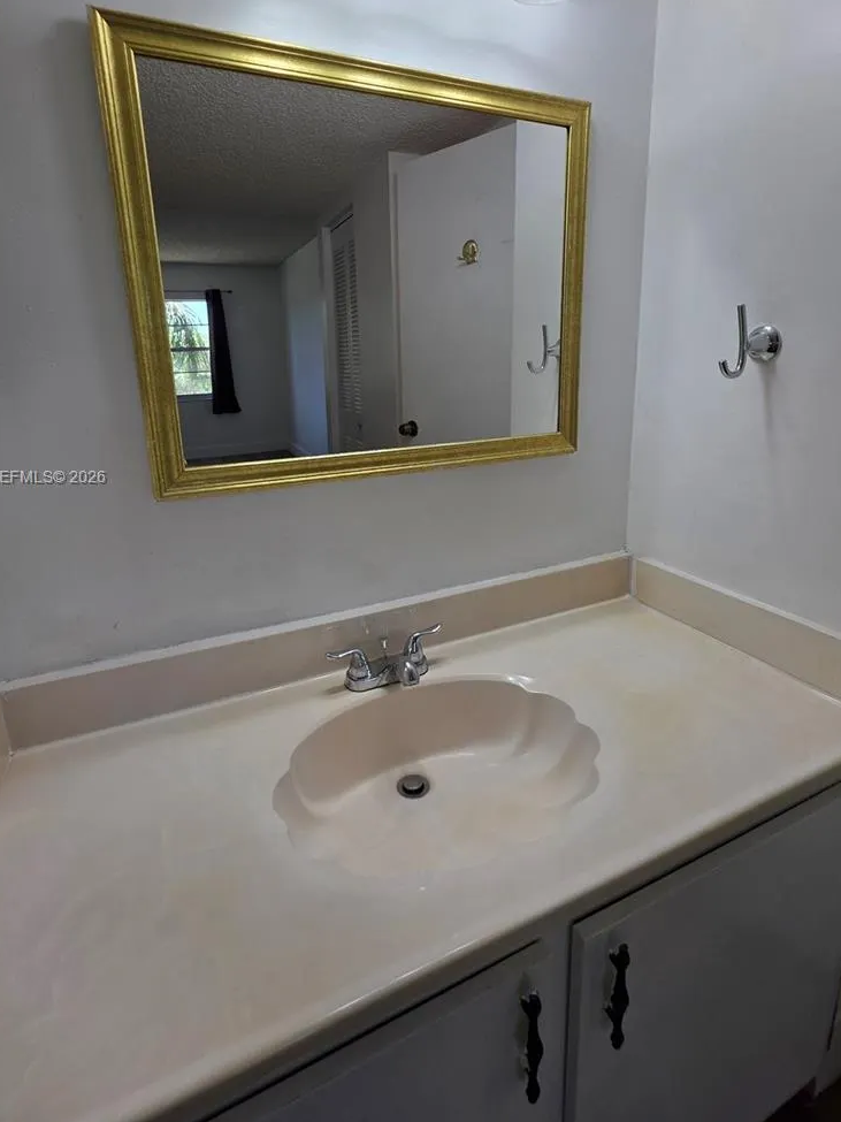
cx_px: 411
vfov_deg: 93.8
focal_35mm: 16
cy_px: 479
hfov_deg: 78.1
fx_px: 518
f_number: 1.9
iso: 25
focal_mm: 2.2
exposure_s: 1/120
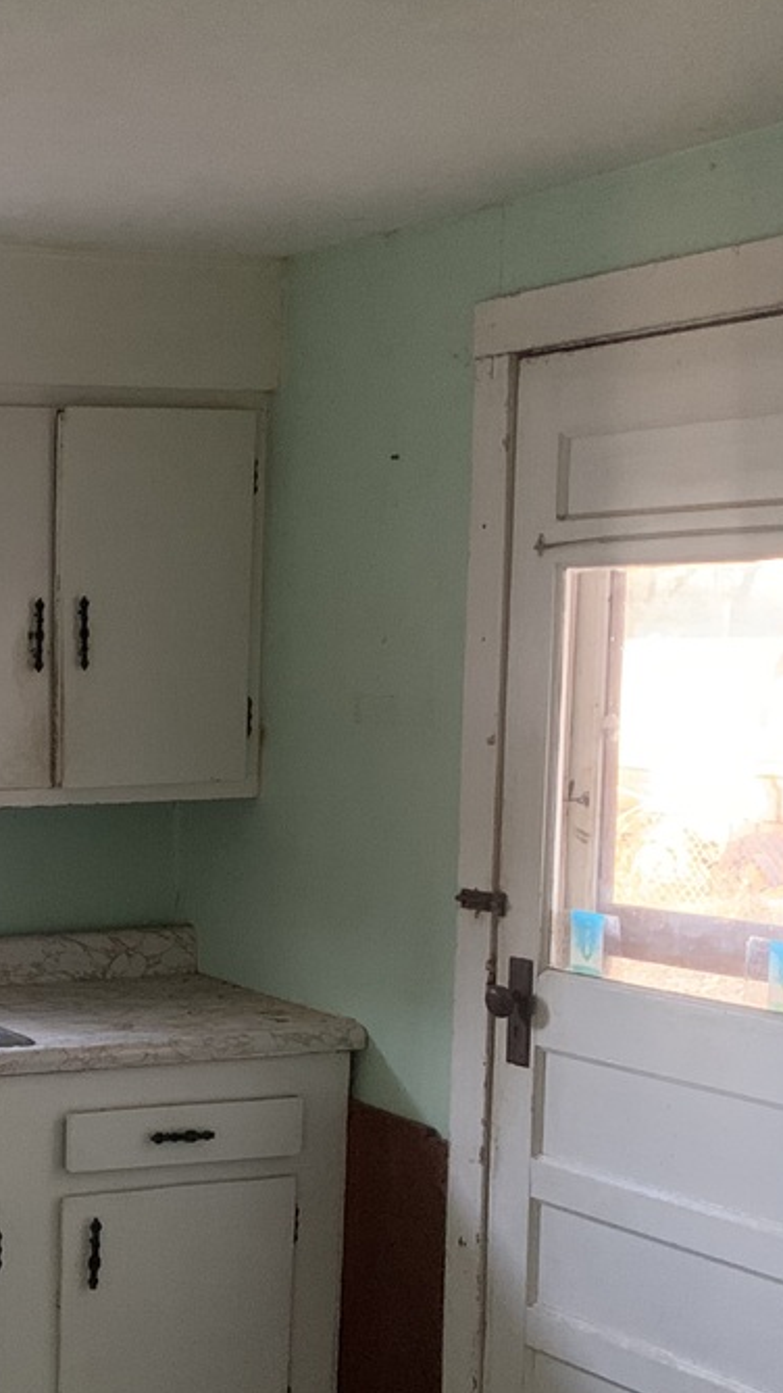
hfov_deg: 18.4
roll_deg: +0.8
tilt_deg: -7.3
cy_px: 910
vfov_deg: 34.1
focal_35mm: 61
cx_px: -223
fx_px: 2253
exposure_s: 1/30
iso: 500
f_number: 1.8
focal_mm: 4.25
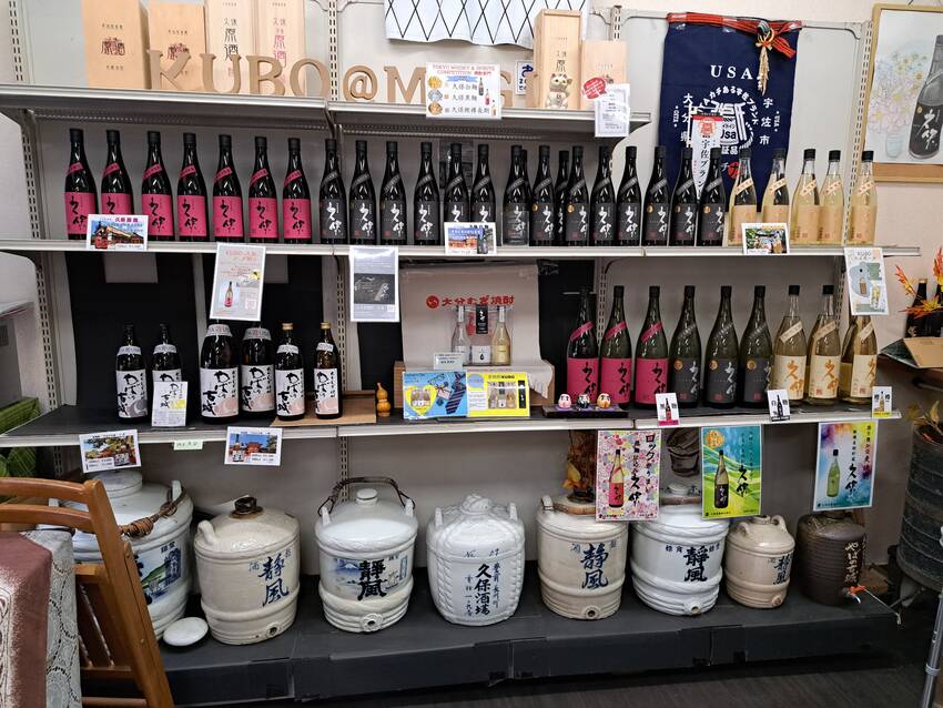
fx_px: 654
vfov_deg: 56.8
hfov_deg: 71.6
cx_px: 472
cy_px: 354
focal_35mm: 24
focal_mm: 5.23
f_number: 1.8
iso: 250
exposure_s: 1/50
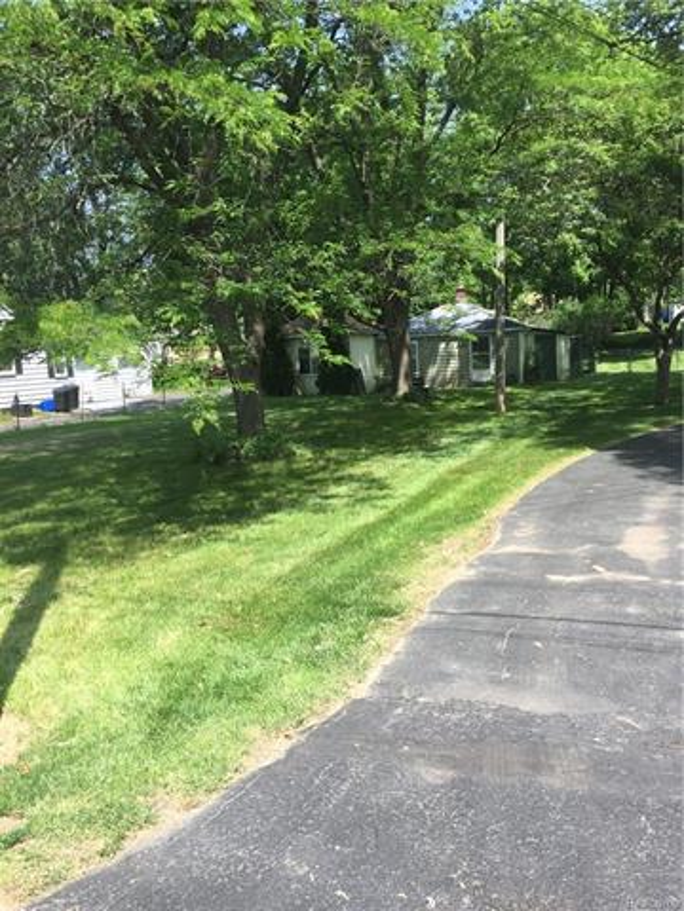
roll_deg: +3.4
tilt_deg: -7.4
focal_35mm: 29
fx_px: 764
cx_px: 342
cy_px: 456
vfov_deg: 61.7
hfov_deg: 48.2
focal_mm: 4.15
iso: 32
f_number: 2.2
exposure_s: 1/608
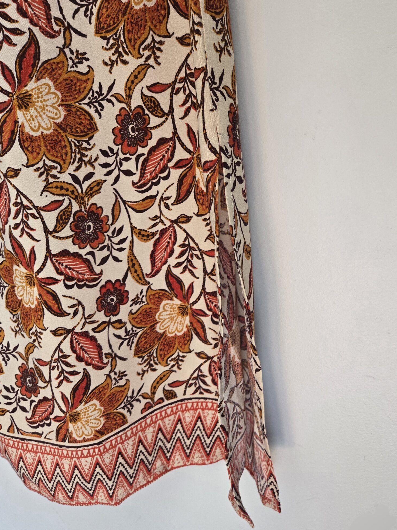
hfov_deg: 56.8
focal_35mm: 24
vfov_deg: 71.6
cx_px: 200
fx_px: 367
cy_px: 270
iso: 250
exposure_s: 1/120
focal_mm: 5.4
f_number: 1.8
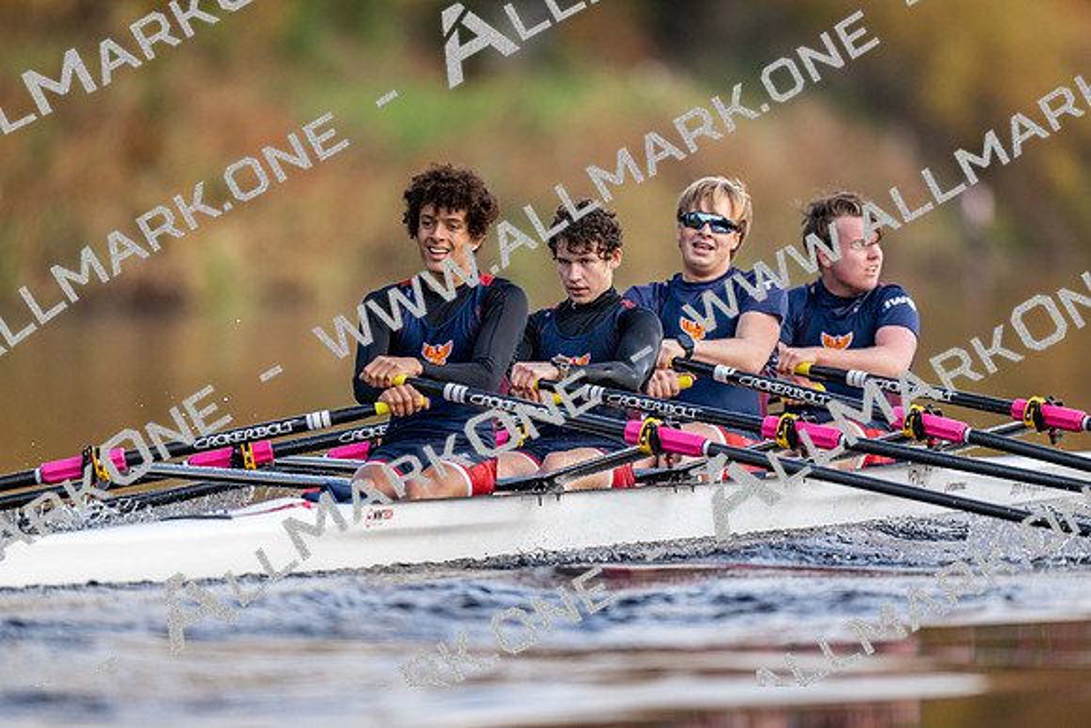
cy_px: 364
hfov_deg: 3.4
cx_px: 546
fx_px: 18187
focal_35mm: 600
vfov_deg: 2.3
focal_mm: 600
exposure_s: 1/2500
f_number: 4
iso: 1250
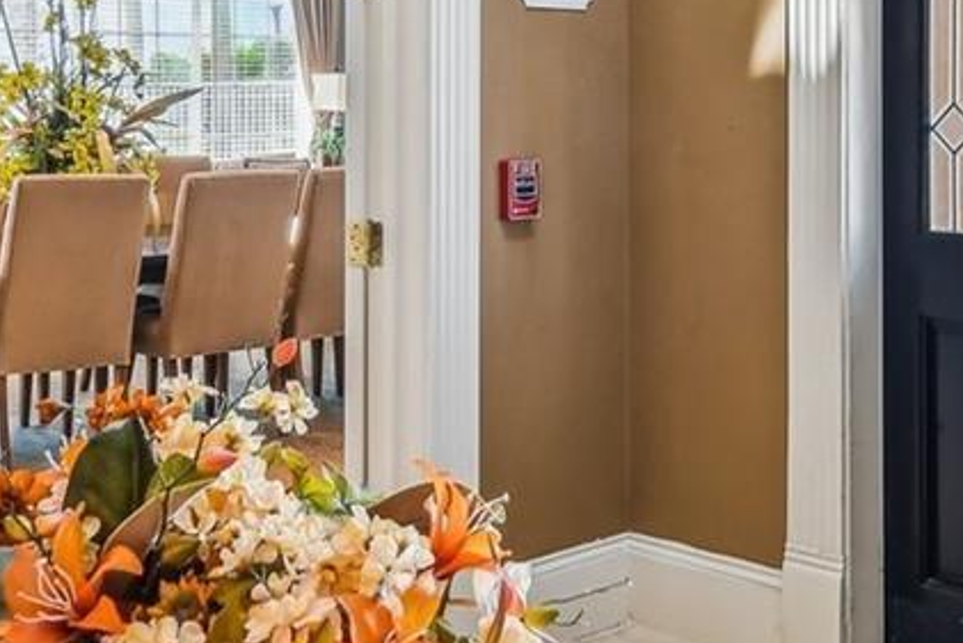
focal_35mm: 57
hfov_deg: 35.0
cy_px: 71
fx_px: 1525
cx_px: 544
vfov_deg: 23.2
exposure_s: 1/6
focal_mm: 10
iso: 100
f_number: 7.1
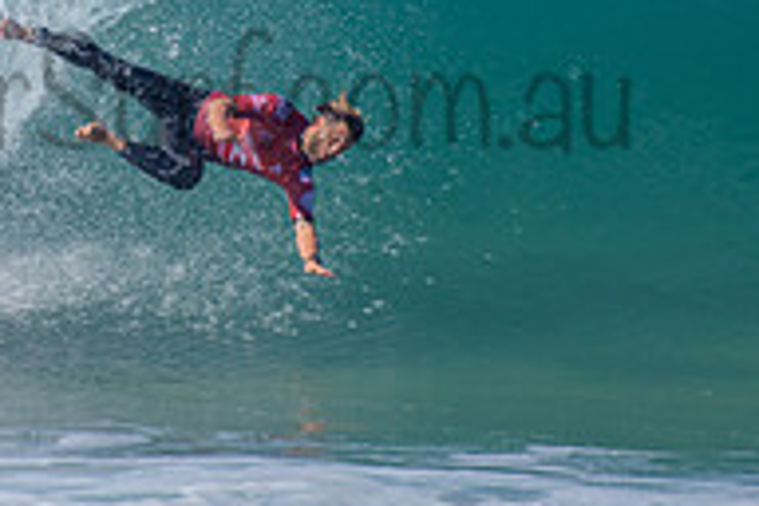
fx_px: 31918
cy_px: 57
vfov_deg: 0.9
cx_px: 213
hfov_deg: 1.4
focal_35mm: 1514
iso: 160
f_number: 5.6
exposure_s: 1/2000
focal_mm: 500
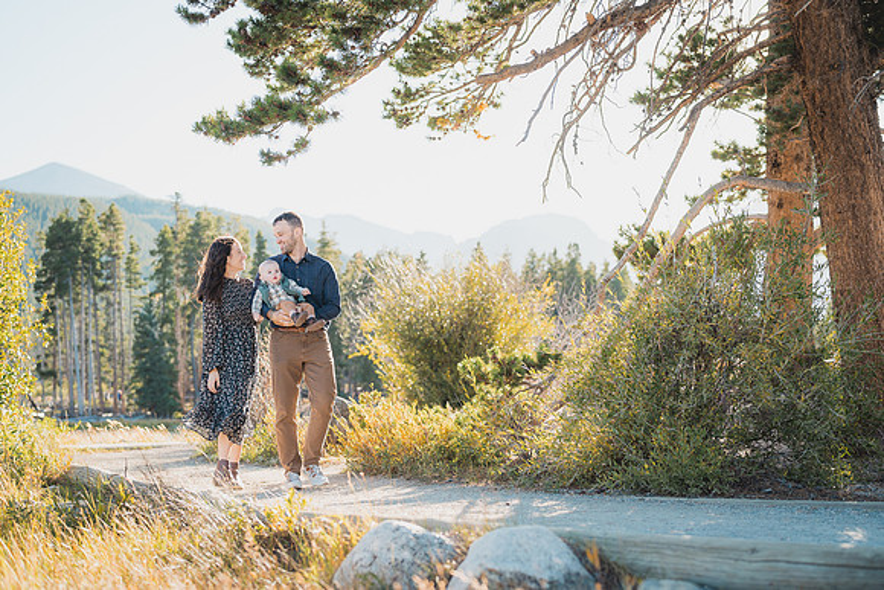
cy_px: 295
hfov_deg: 38.7
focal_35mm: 51
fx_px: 1257
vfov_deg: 26.4
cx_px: 442
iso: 200
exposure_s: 1/1000
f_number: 2.2
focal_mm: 50
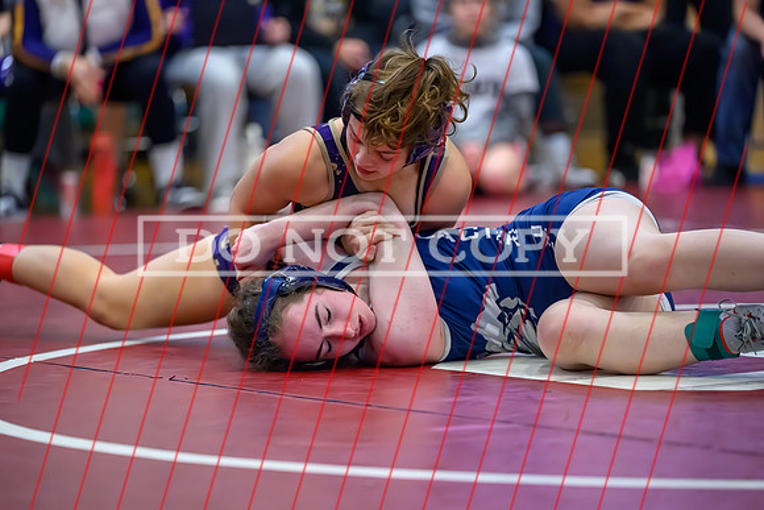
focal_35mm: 170
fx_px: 3608
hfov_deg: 12.1
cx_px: 382
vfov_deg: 8.1
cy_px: 255
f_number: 2.8
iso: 10000
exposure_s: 1/640
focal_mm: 170
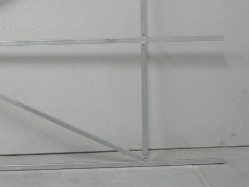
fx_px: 561
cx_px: 45
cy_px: 18
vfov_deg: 18.6
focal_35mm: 78
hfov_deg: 24.6
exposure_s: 1/30
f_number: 3.2
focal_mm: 6.6
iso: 355
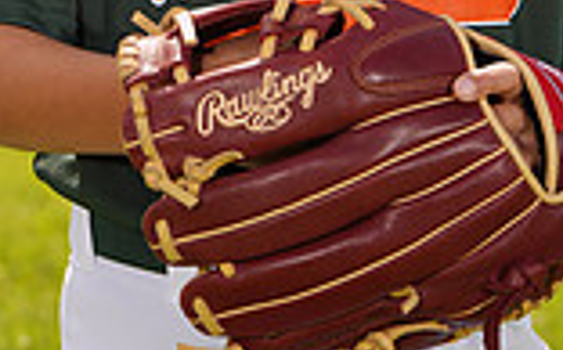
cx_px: 146
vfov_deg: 3.4
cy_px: -292
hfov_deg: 5.5
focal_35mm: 380
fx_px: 5822
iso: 80
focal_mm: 100
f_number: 9
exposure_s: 1/160
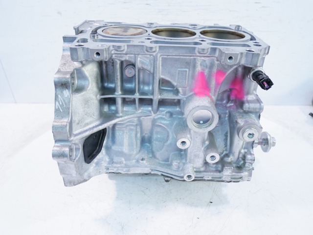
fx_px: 253
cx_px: 156
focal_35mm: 28
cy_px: 118
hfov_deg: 63.4
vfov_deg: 49.7
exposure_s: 1/60
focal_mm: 14
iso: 320
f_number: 3.6
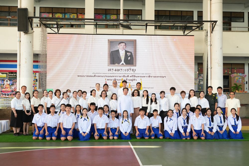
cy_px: 83
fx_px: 301
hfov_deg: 45.0
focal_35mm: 44
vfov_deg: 30.9
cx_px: 124
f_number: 5.6
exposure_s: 1/125
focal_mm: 29
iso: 800
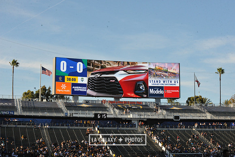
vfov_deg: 17.0
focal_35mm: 80
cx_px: 118
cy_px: 78
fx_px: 522
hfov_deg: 25.4
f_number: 16
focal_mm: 80
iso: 1600
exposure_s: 1/1000
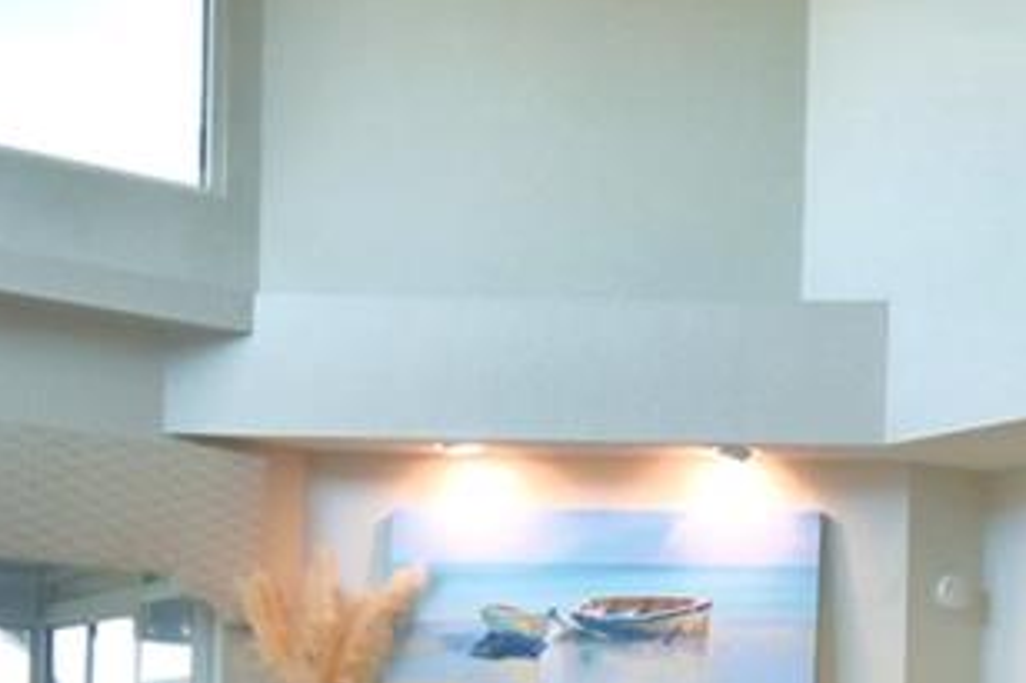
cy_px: 860
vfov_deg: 16.6
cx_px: 1033
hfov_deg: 24.8
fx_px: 2222
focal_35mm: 78
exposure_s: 1/60
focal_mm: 10
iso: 180
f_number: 4.5
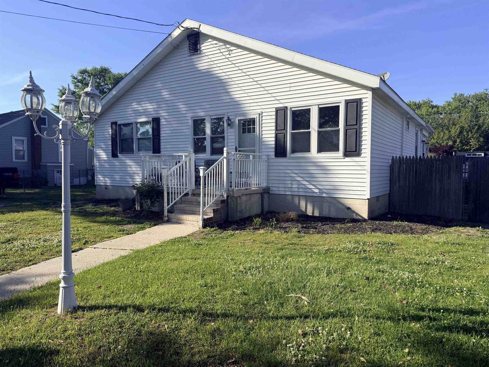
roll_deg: -0.1
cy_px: 184
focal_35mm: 24
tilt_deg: -2.1
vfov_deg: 56.8
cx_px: 244
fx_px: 339
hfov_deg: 71.6
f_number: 1.78
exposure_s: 1/3759
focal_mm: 6.76
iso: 80
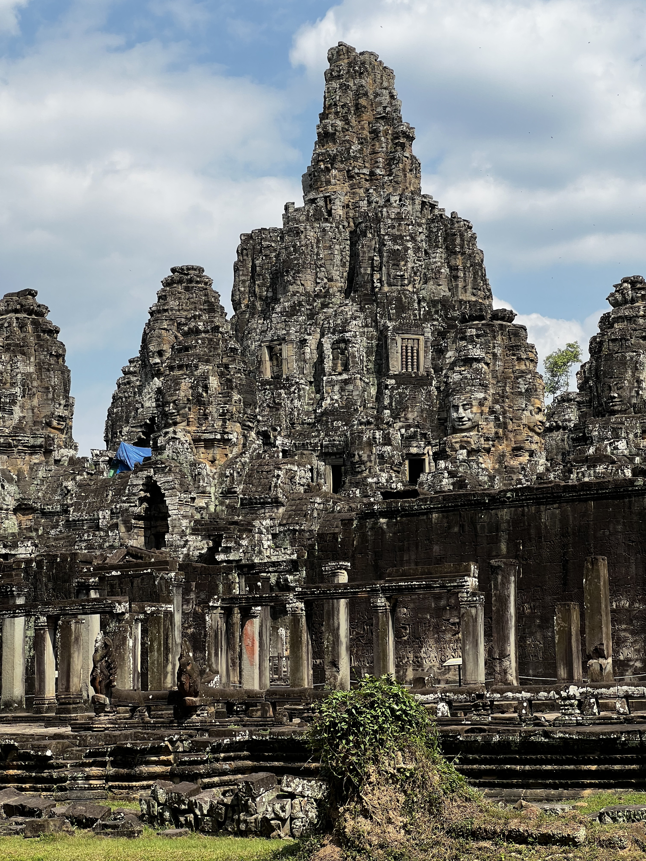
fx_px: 1916
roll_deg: +0.2
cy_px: 430
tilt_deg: +9.6
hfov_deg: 19.1
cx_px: 323
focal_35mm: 77
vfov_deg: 25.3
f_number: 2.8
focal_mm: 9
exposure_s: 1/774
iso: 32
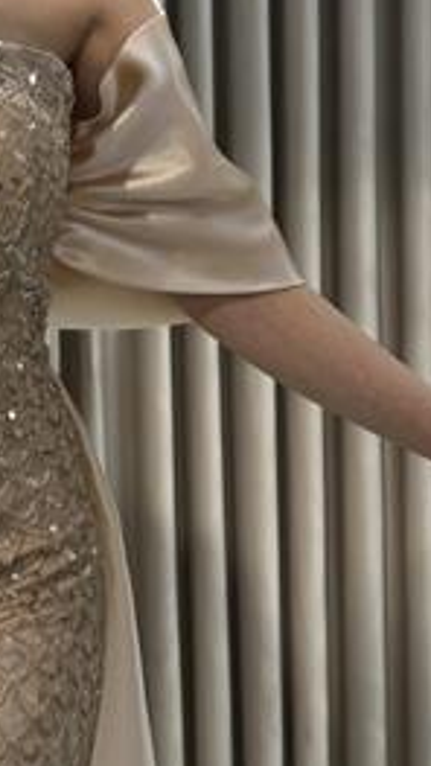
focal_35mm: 106
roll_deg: -0.2
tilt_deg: -22.5
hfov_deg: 11.1
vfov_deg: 19.8
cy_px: 92
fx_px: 2153
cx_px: -137
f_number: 1.78
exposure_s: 1/100
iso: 40
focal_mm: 6.86
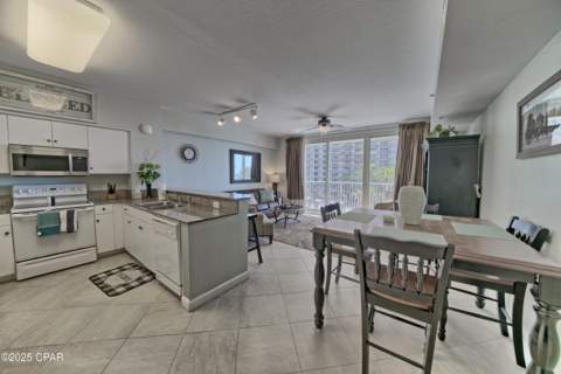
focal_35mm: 12
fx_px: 187
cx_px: 280
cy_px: 187
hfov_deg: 112.6
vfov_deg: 90.0
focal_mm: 12
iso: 500
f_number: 8
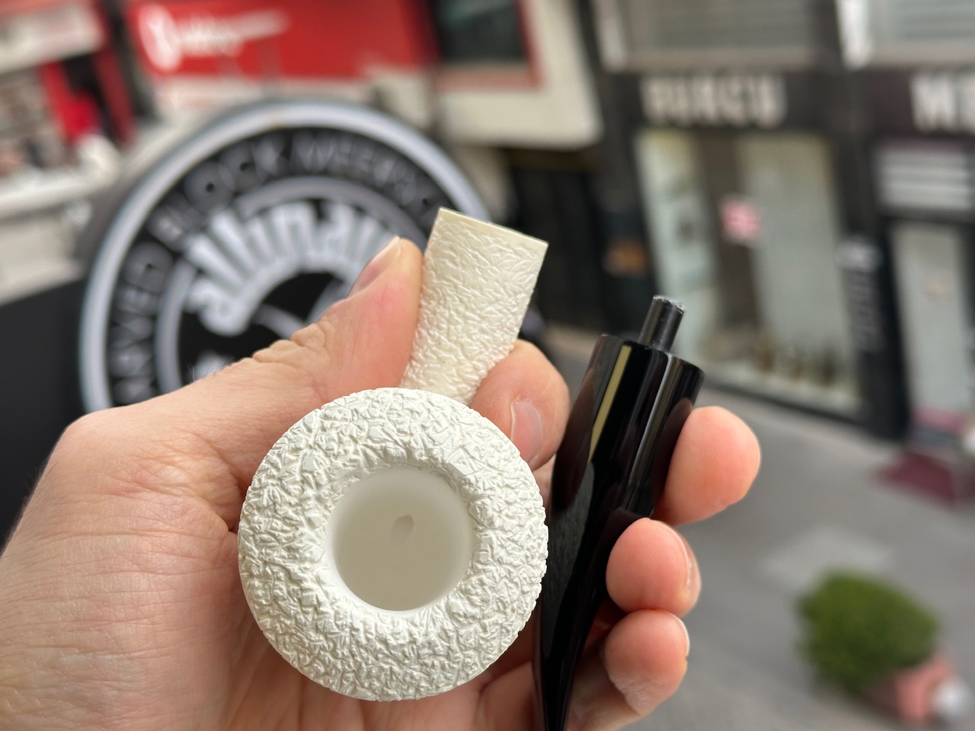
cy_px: 366
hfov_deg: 39.7
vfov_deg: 30.3
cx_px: 488
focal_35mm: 48
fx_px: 1352
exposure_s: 1/484
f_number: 1.78
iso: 64
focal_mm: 6.86
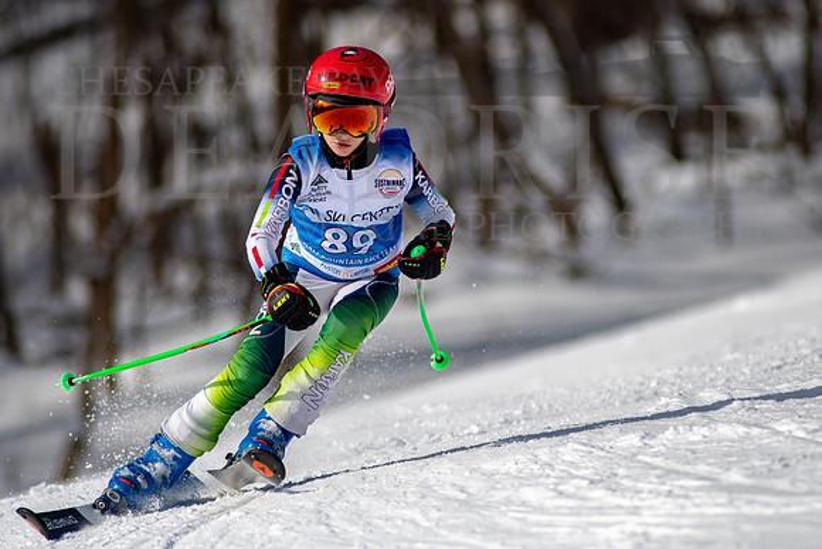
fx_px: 11631
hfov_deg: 4.0
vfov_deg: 2.7
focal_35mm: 509
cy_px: 238
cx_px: 465
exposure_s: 1/6400
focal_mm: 300
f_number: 2.8
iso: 100
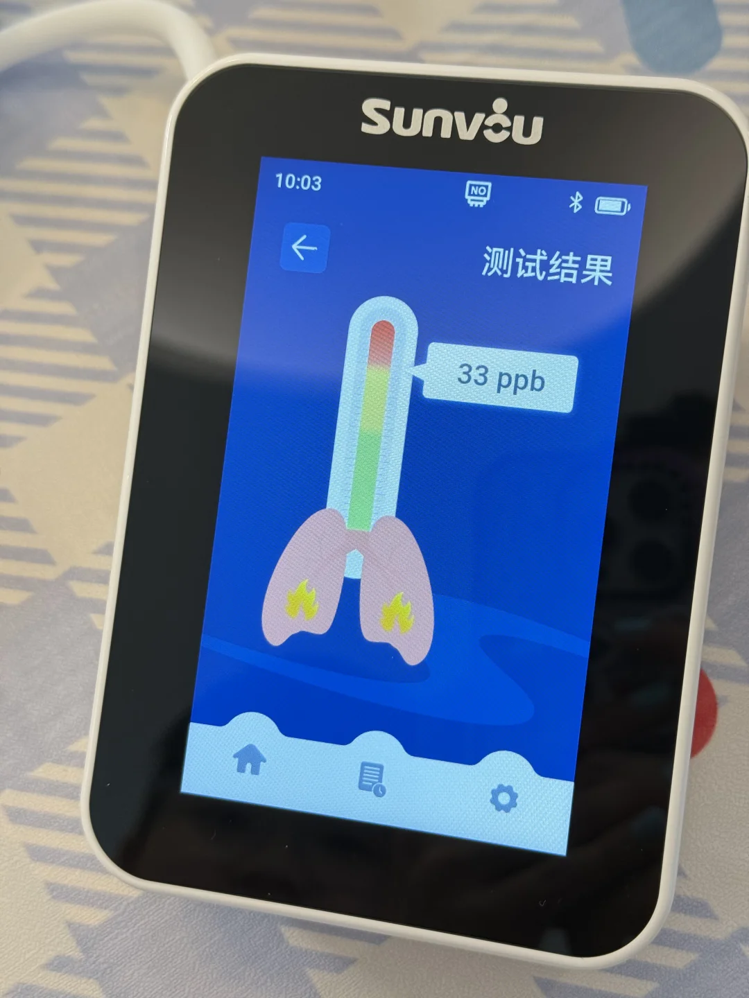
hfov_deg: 30.3
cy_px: 499
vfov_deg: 39.7
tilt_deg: -66.0
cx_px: 374
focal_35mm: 48
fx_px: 1385
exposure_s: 1/50
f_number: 1.78
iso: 200
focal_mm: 6.76
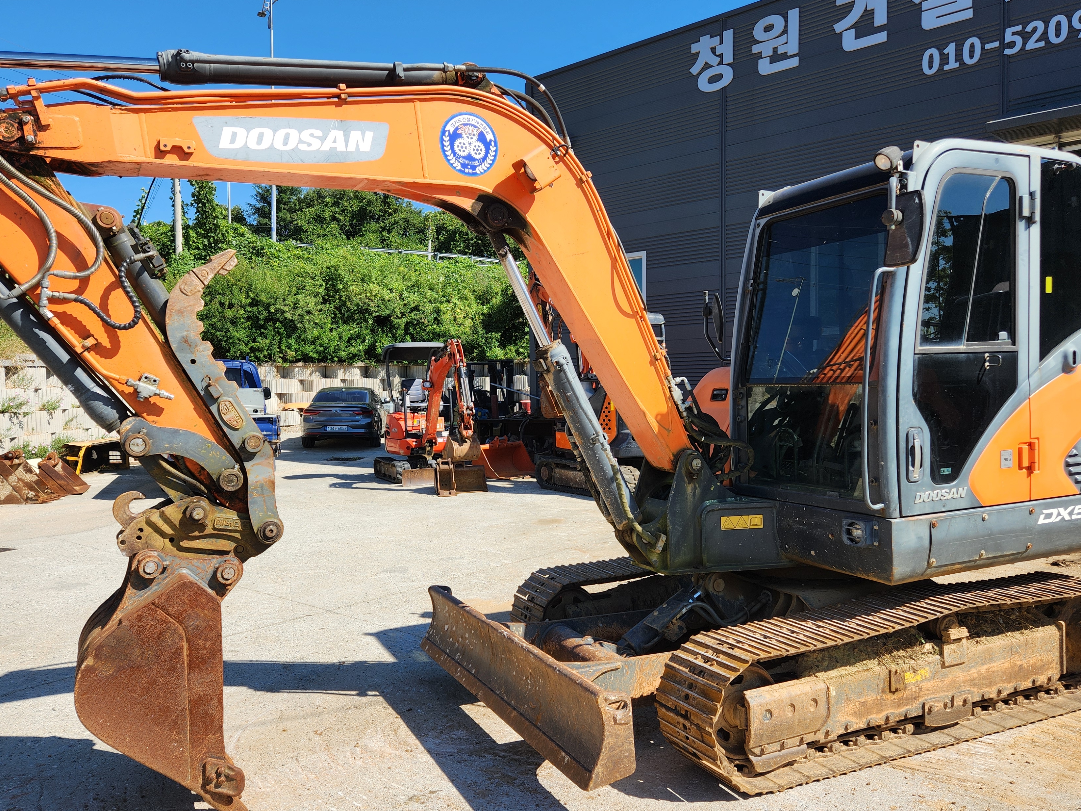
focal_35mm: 28
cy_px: 426
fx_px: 874
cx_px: 539
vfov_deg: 49.7
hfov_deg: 63.4
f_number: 1.8
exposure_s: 1/1232
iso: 20
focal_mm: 5.4
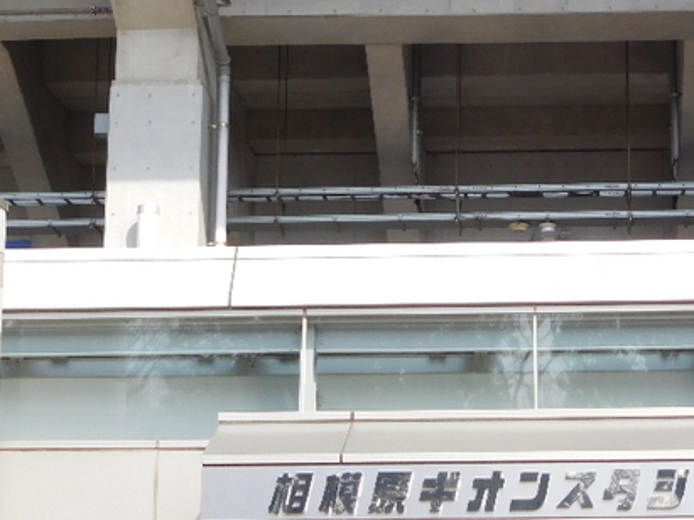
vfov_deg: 13.8
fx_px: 2145
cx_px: 522
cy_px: 240
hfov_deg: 18.3
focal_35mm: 107
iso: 125
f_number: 4.2
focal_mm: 9.8
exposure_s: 1/400
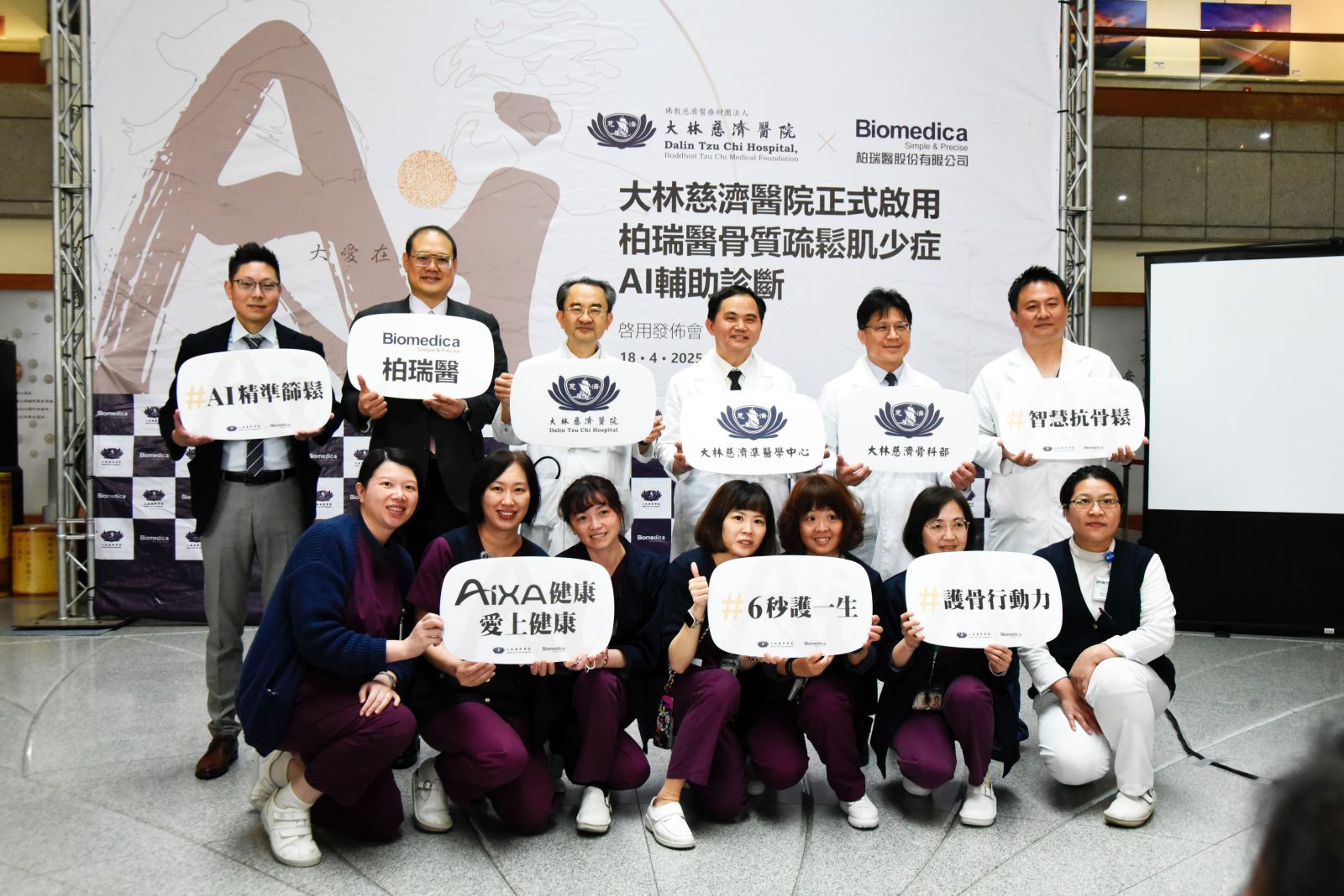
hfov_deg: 58.7
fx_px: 1195
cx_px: 672
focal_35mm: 32
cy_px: 448
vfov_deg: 41.1
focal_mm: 32
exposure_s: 1/320
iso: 6400
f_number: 9
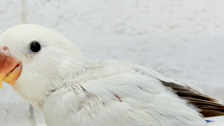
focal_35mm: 66
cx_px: 100
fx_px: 392
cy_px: 89
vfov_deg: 18.2
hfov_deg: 31.9
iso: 32
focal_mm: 5.96
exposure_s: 1/50
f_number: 1.6
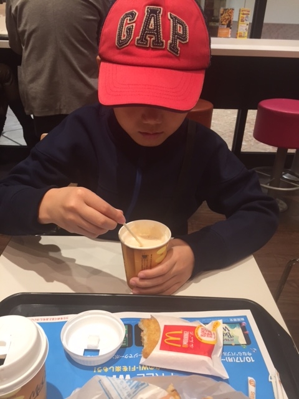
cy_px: 200
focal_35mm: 29
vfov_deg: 61.7
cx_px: 150
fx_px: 334
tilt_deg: -29.0
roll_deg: -1.9
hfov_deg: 48.2
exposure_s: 1/30
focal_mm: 4.15
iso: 40
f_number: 2.2
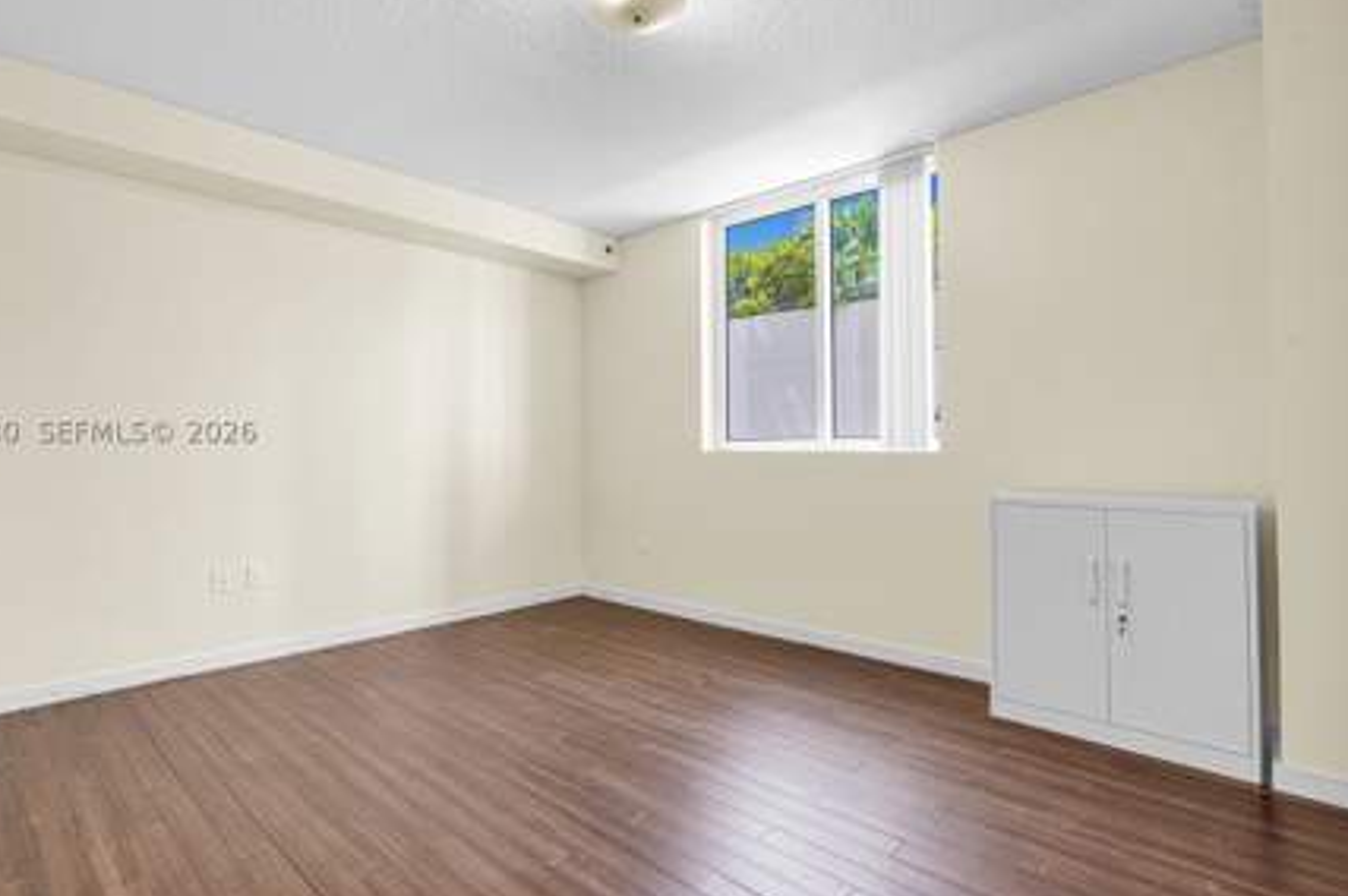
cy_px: 427
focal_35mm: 18
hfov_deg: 89.8
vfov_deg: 67.3
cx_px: 606
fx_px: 673
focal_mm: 16
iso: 2000
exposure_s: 1/30
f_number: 9
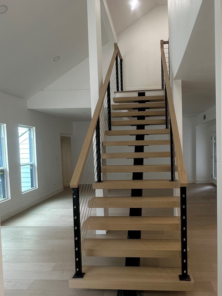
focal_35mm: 29
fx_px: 248
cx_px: 133
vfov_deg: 61.6
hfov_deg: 47.9
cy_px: 158
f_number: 2.2
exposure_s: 1/120
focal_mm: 2.22
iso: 160
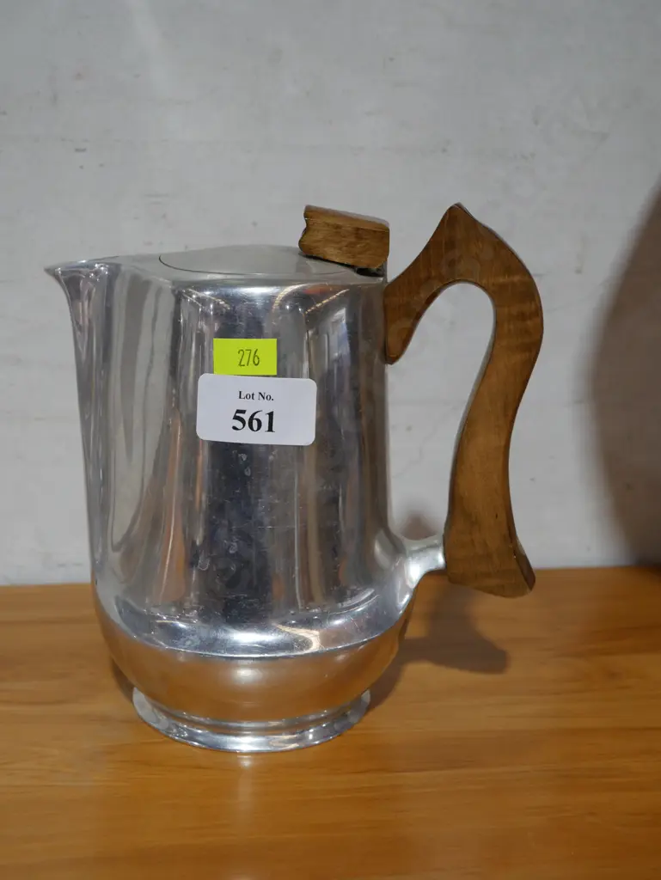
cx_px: 330
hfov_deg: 31.5
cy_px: 440
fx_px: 1170
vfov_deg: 41.2
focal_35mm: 46
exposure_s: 1/60
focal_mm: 23
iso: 320
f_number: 5.1
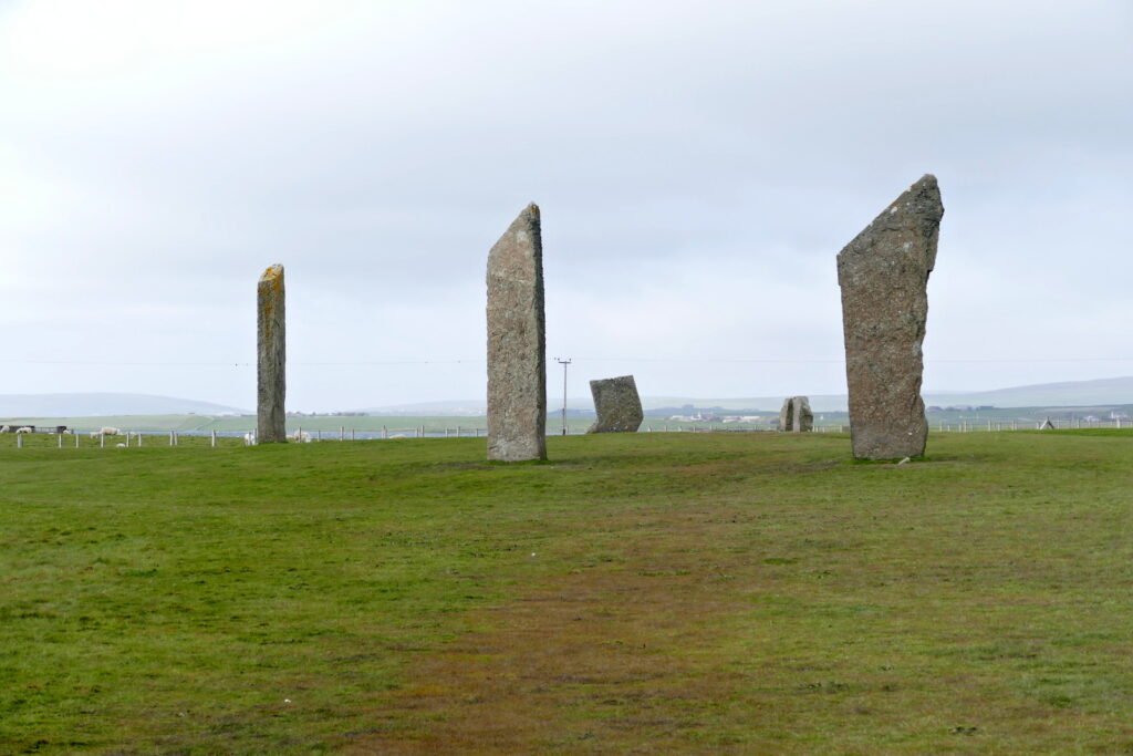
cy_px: 378
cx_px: 566
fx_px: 2675
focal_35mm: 85
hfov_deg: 23.9
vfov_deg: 16.1
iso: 125
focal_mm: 31.05
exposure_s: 1/500
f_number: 3.8
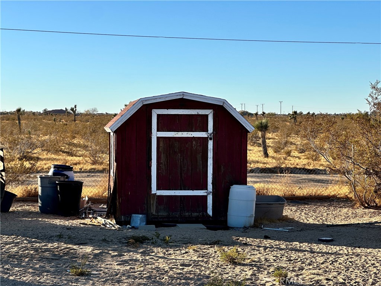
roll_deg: +0.7
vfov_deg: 19.1
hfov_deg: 25.3
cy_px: 143
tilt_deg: -2.2
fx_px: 847
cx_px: 190
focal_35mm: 77
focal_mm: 9
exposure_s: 1/774
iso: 32
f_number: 2.8
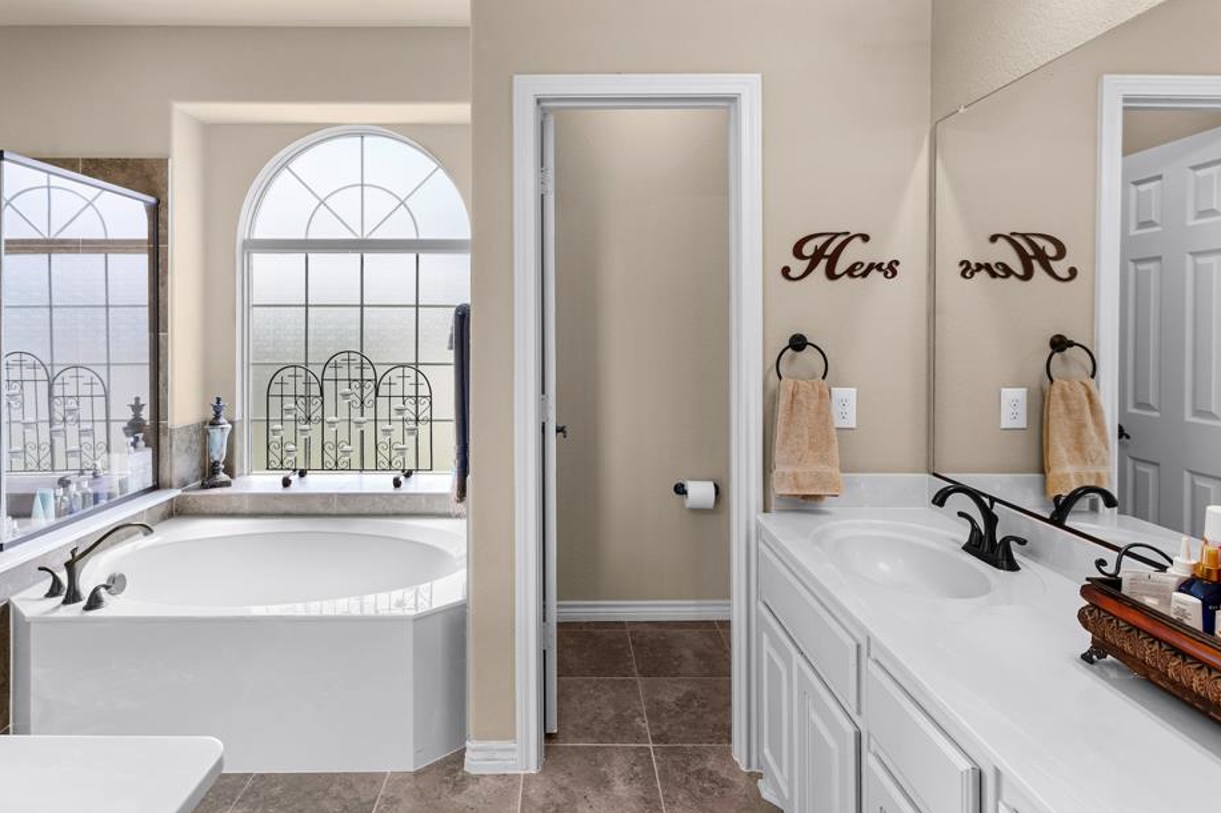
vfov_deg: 64.4
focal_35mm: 19
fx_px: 644
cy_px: 367
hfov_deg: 86.8
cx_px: 563
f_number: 9
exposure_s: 1/13
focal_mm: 17
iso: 1250
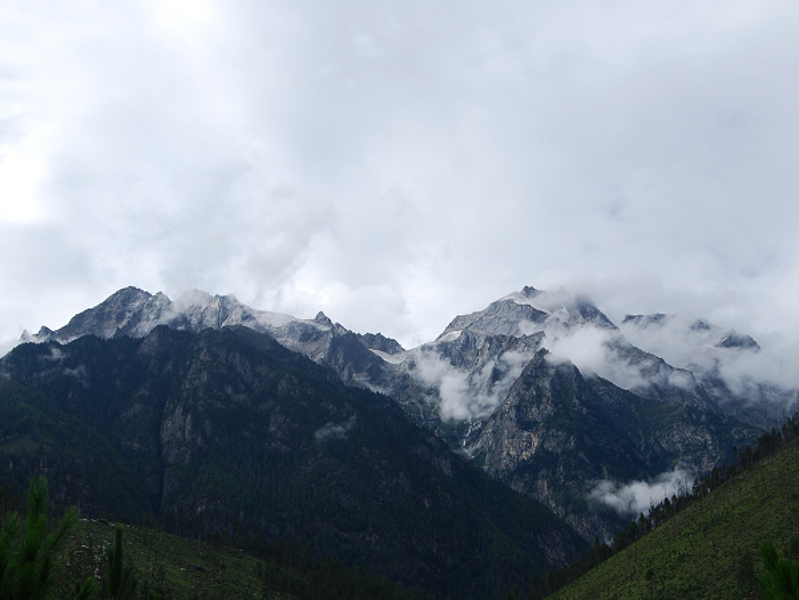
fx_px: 1377
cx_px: 435
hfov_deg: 32.3
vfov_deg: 24.5
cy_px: 344
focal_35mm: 60
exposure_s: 1/250
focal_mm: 31
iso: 160
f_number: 10
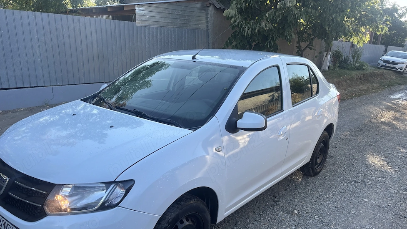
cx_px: 201
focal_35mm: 29
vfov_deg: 39.7
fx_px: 313
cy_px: 151
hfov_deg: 66.1
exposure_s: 1/662
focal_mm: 5.96
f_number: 1.6
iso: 50
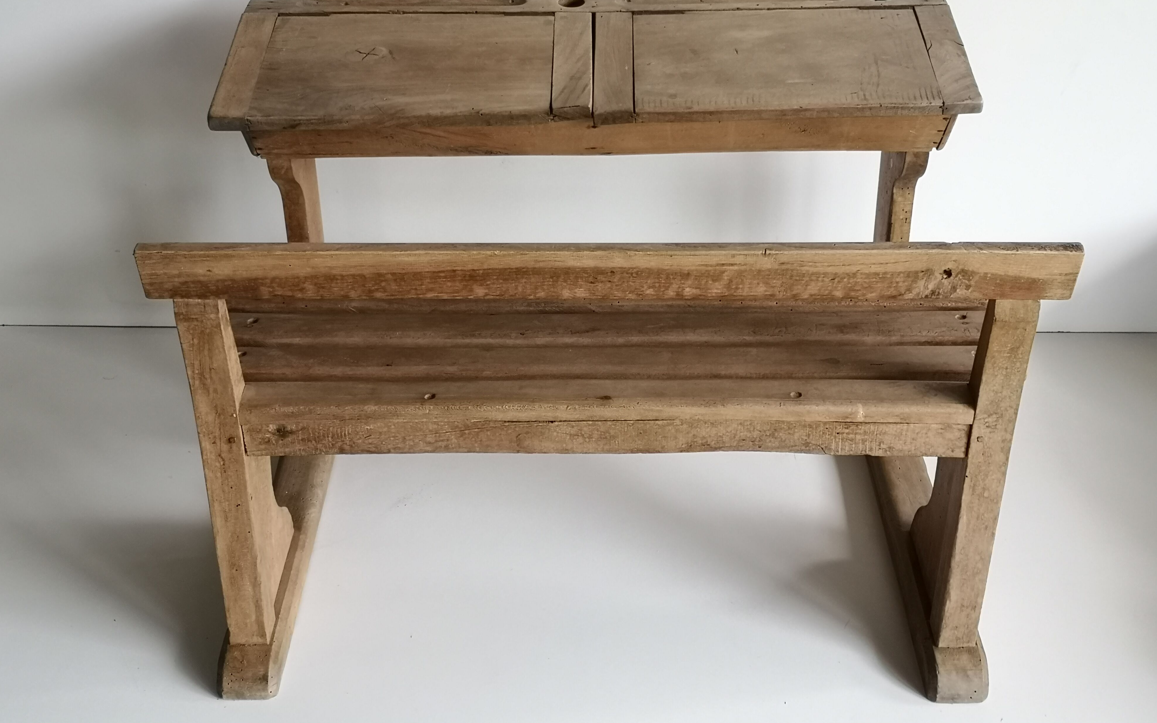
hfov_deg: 43.5
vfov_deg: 28.0
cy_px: 308
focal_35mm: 46
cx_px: 578
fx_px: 1450
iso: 200
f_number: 1.8
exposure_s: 1/33.3
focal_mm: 3.95
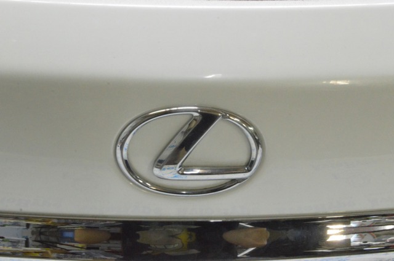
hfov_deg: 33.4
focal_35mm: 60
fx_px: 656
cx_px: 197
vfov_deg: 22.6
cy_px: 130
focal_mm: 40
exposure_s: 1/15
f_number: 20
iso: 6400
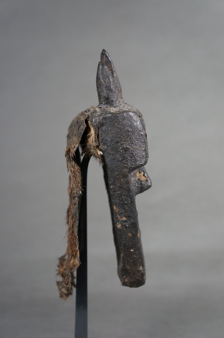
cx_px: 112
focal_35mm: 45
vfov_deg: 43.6
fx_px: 421
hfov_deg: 29.8
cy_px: 169
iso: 1250
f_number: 4
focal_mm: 30
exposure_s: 1/160
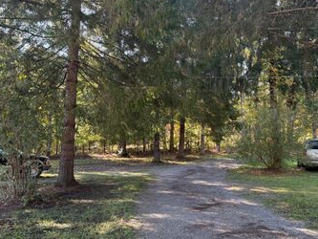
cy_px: 124
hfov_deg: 51.2
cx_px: 180
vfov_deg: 39.7
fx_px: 331
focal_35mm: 36
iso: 160
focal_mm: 6.76
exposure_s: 1/205
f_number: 1.78
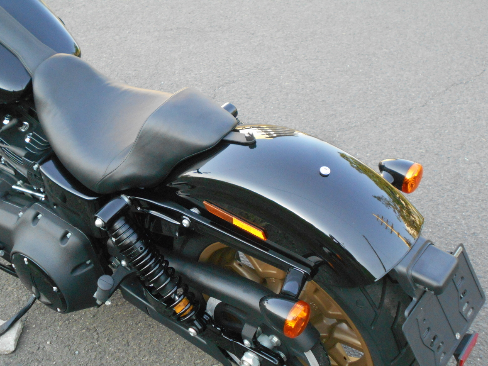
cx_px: 244
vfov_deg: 28.6
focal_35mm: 51
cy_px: 184
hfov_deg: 37.5
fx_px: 719
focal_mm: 8.8
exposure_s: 1/250
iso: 500
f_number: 4.5
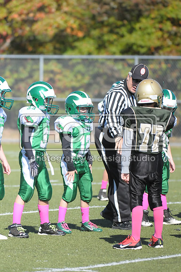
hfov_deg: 4.2
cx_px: 90
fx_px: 2496
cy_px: 136
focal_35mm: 330
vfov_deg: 6.3
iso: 1600
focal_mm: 220
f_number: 4
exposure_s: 1/8000
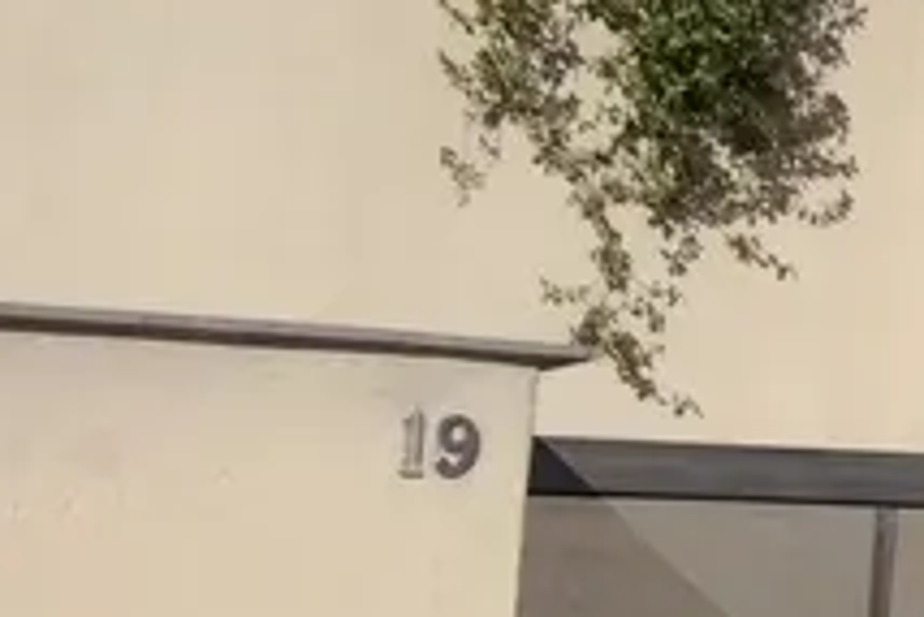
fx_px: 3287
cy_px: 101
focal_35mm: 128
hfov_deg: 14.6
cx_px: 1511
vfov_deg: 10.7
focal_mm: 3.3
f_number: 2.4
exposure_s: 1/2725
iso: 32
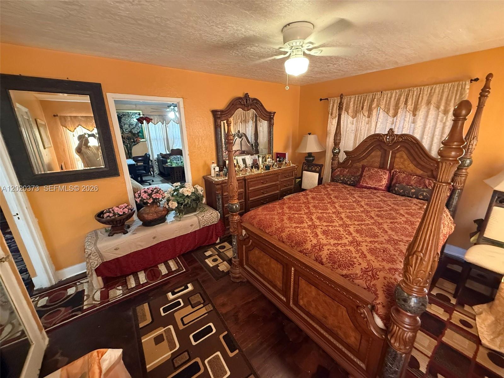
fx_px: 204
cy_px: 189
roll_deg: +0.3
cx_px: 252
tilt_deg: -16.3
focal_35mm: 14
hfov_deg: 102.1
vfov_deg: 85.7
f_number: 2.2
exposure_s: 1/60
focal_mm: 2.22
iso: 640
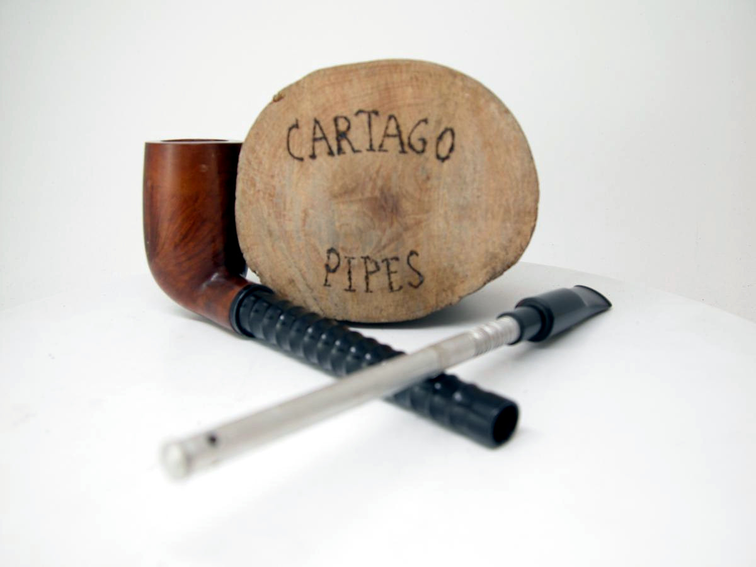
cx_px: 378
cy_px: 284
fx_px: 743
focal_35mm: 34
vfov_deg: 41.8
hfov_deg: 54.0
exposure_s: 1/74
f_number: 3.2
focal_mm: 8.9
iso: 100
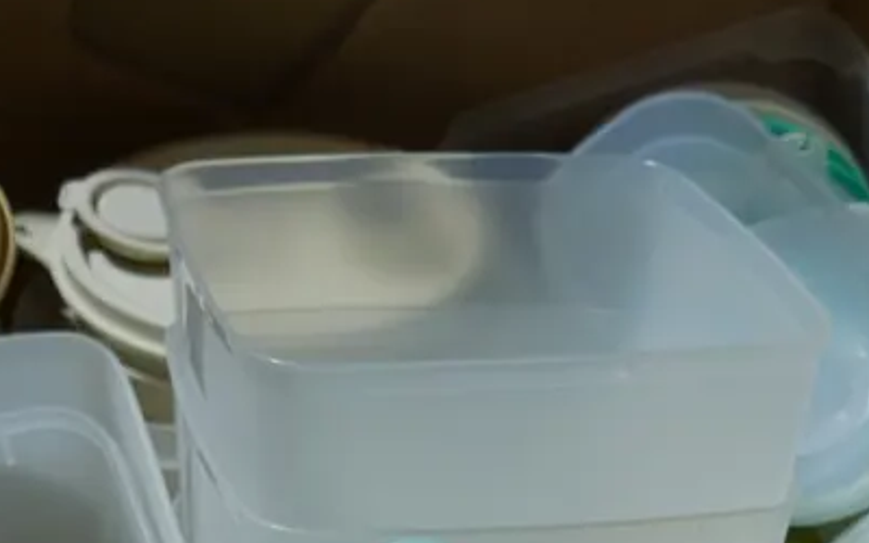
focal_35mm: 76
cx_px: 667
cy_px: 820
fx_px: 1800
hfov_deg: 26.7
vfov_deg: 15.7
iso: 200
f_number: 3.5
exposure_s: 1/125
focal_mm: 14
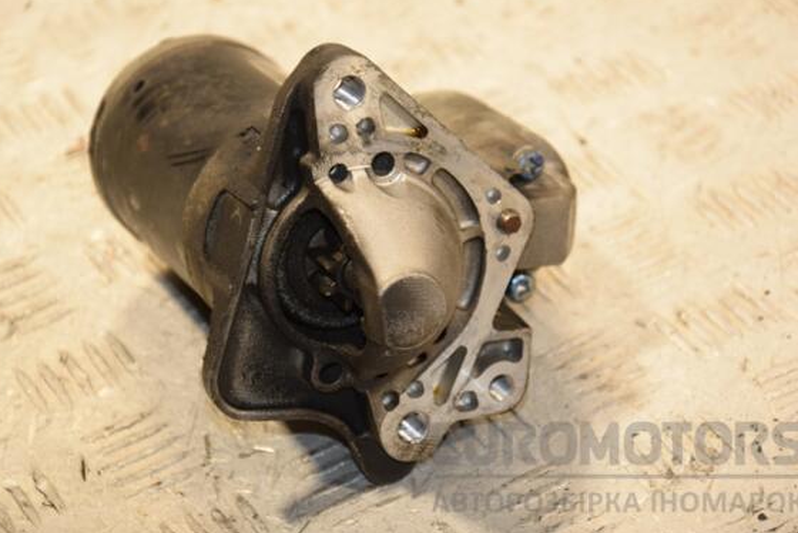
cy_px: 254
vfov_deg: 10.1
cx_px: 405
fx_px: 3028
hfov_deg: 15.0
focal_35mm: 137
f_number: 5.6
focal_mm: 85
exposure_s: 1/200
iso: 800
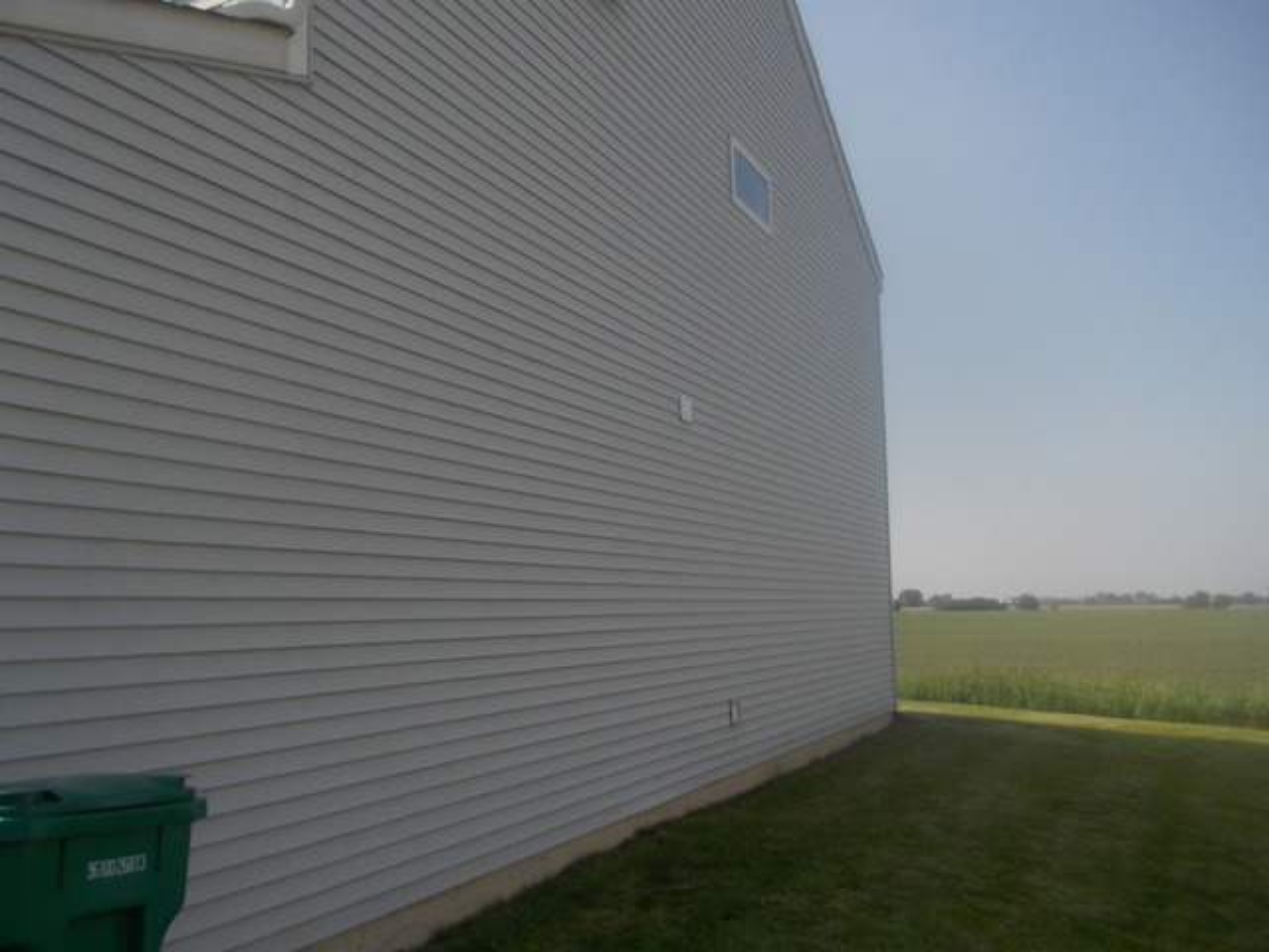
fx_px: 1063
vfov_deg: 48.2
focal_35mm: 29
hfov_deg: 61.7
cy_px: 476
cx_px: 634
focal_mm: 4.1
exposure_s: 1/800
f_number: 3.3
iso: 80
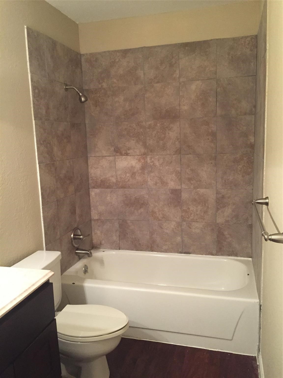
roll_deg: +2.3
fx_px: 316
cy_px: 189
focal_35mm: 29
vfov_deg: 61.7
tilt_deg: -9.5
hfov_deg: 48.2
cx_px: 142
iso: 200
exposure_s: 1/30
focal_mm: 4.15
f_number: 2.2
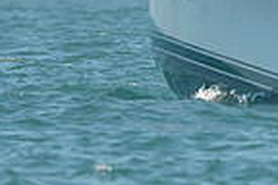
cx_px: 400
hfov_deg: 1.7
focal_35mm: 1212
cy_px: -34
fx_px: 9359
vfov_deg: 1.1
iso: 280
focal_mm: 300
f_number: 7.1
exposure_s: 1/1000
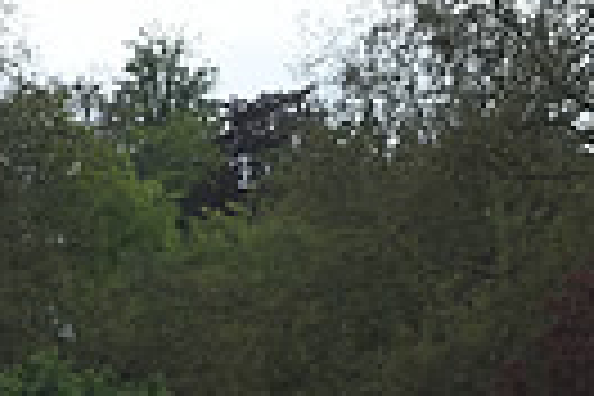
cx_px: 1148
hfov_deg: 4.7
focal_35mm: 429
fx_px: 7078
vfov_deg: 3.2
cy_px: 616
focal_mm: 98
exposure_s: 1/1250
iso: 280
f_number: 5
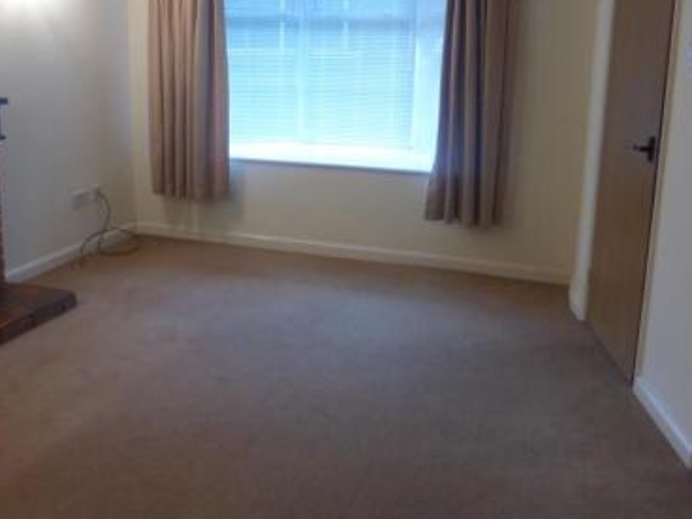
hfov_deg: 48.7
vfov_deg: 37.6
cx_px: 285
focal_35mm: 38
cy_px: 204
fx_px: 760
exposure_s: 1/25
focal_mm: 4.3
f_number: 3.3
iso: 400
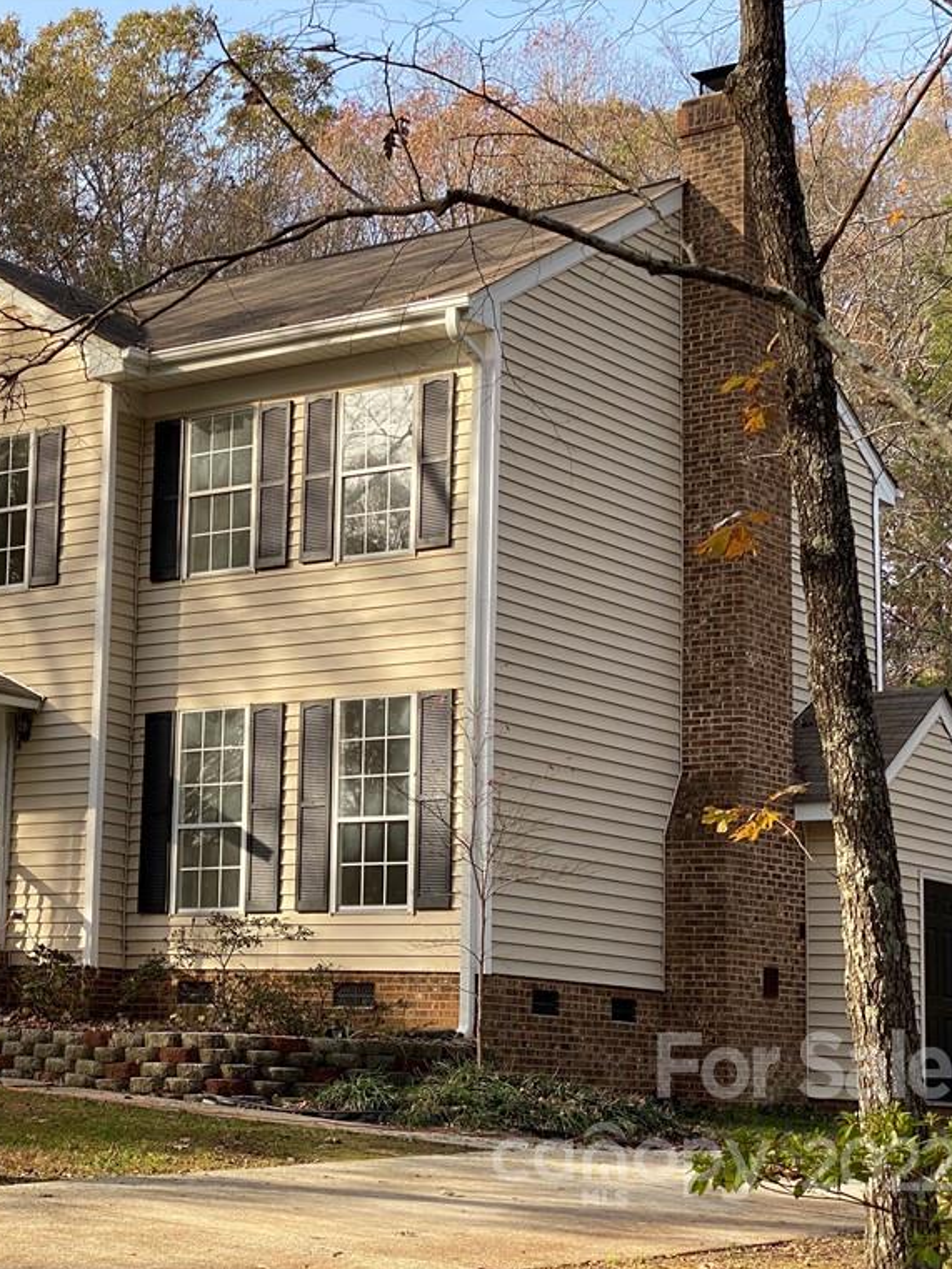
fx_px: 2566
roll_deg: -1.8
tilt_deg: +9.4
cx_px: 138
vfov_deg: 27.8
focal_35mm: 70
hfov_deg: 20.7
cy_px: 634
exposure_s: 1/369
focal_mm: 6
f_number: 2
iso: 20
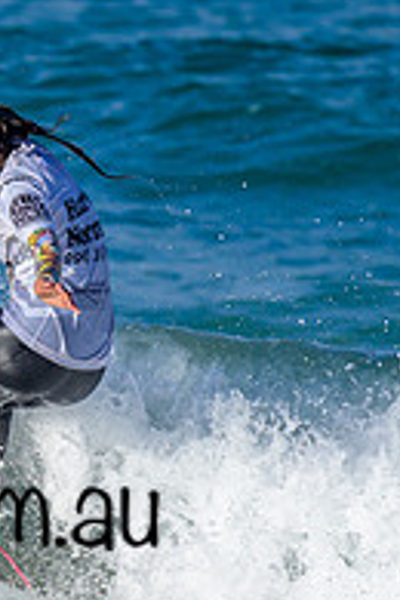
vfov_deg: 0.6
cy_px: 389
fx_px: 54512
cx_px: -142
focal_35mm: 3271
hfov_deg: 0.4
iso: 360
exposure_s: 1/2000
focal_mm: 800
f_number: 6.3
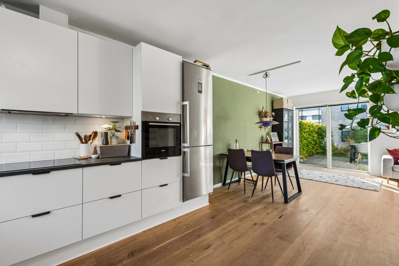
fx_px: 177
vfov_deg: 73.7
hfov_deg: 96.7
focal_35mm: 16
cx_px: 200
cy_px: 133
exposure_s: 1/13
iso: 250
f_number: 10
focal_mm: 16
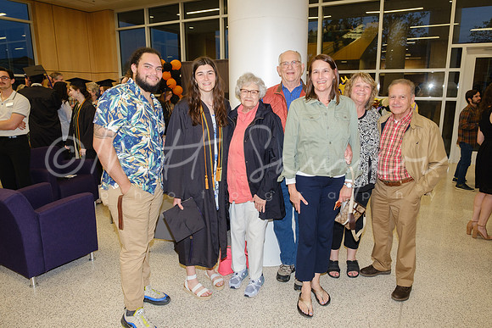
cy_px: 164
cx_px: 246
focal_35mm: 24
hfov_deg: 73.7
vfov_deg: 53.2
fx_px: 328
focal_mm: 16
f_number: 5.6
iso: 1600
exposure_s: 1/60
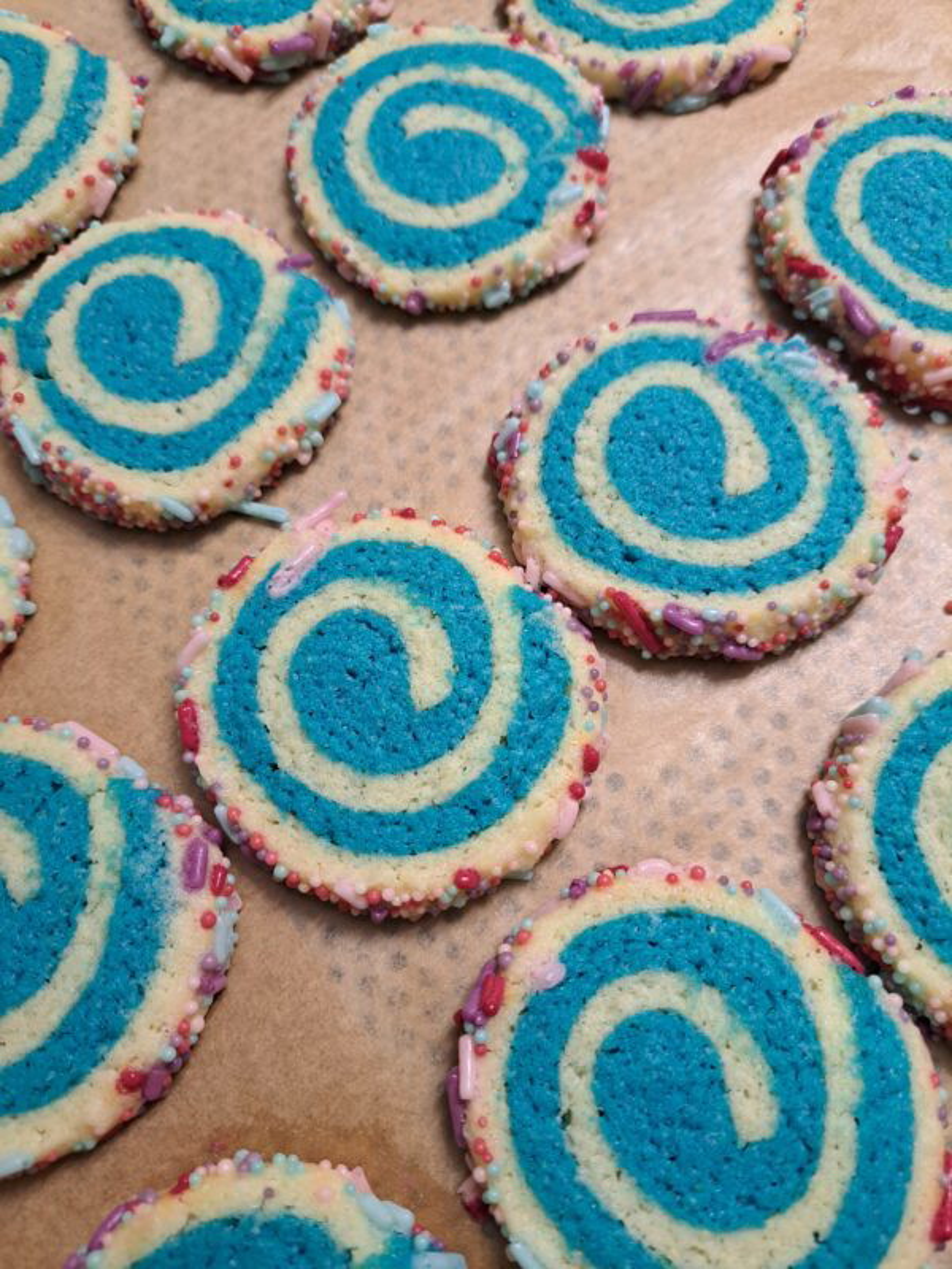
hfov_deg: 56.8
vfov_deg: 71.6
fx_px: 880
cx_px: 476
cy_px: 634
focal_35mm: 24
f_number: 1.8
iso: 64
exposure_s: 1/50
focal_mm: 5.23
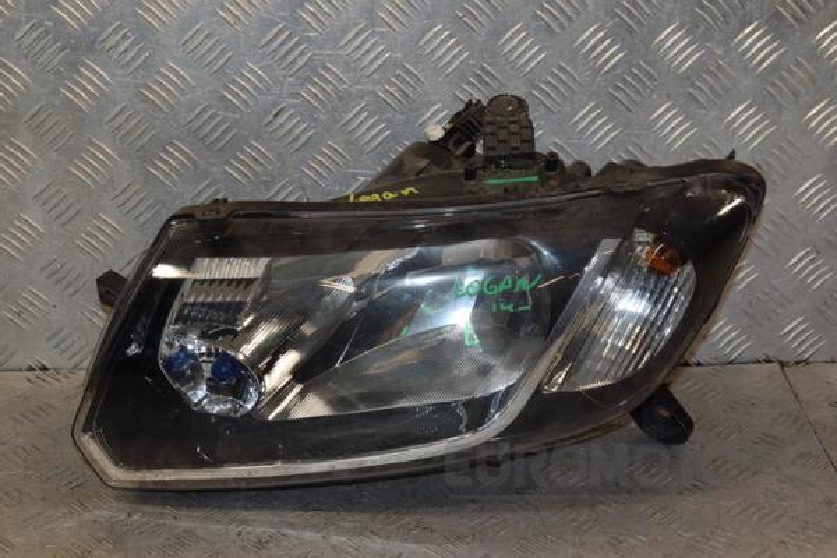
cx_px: 418
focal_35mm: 72
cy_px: 279
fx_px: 1674
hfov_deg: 28.1
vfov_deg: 18.9
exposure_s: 1/200
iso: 800
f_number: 9
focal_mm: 48
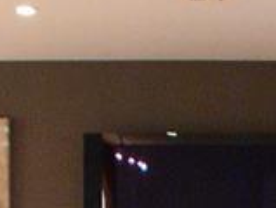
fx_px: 1950
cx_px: 306
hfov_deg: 8.0
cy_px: 402
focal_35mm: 244
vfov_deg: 6.0
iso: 400
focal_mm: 8
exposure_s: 1/4.1
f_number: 2.8
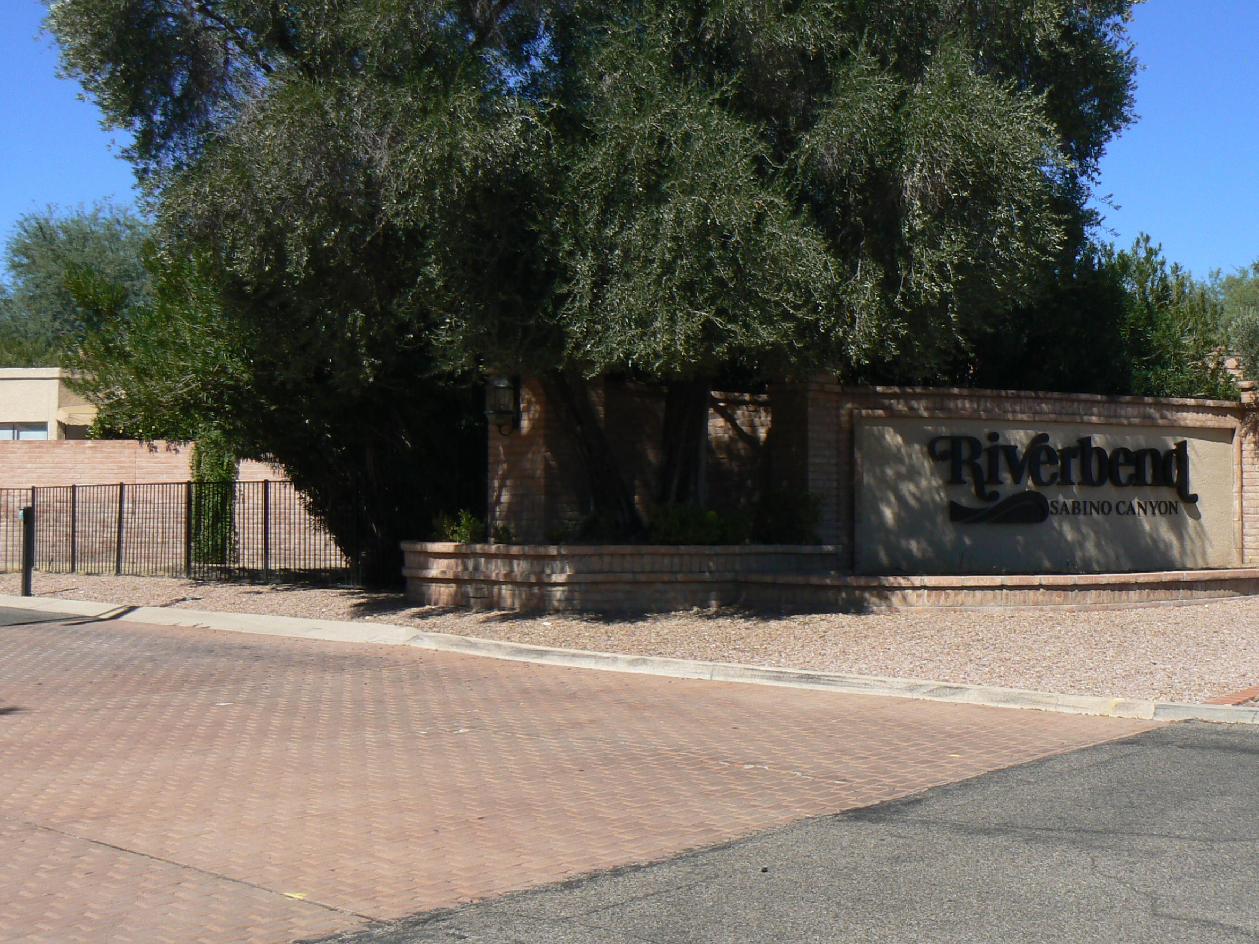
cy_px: 450
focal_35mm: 46
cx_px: 759
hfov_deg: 41.0
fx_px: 1673
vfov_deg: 31.5
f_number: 5.6
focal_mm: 6
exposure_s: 1/500
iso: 80
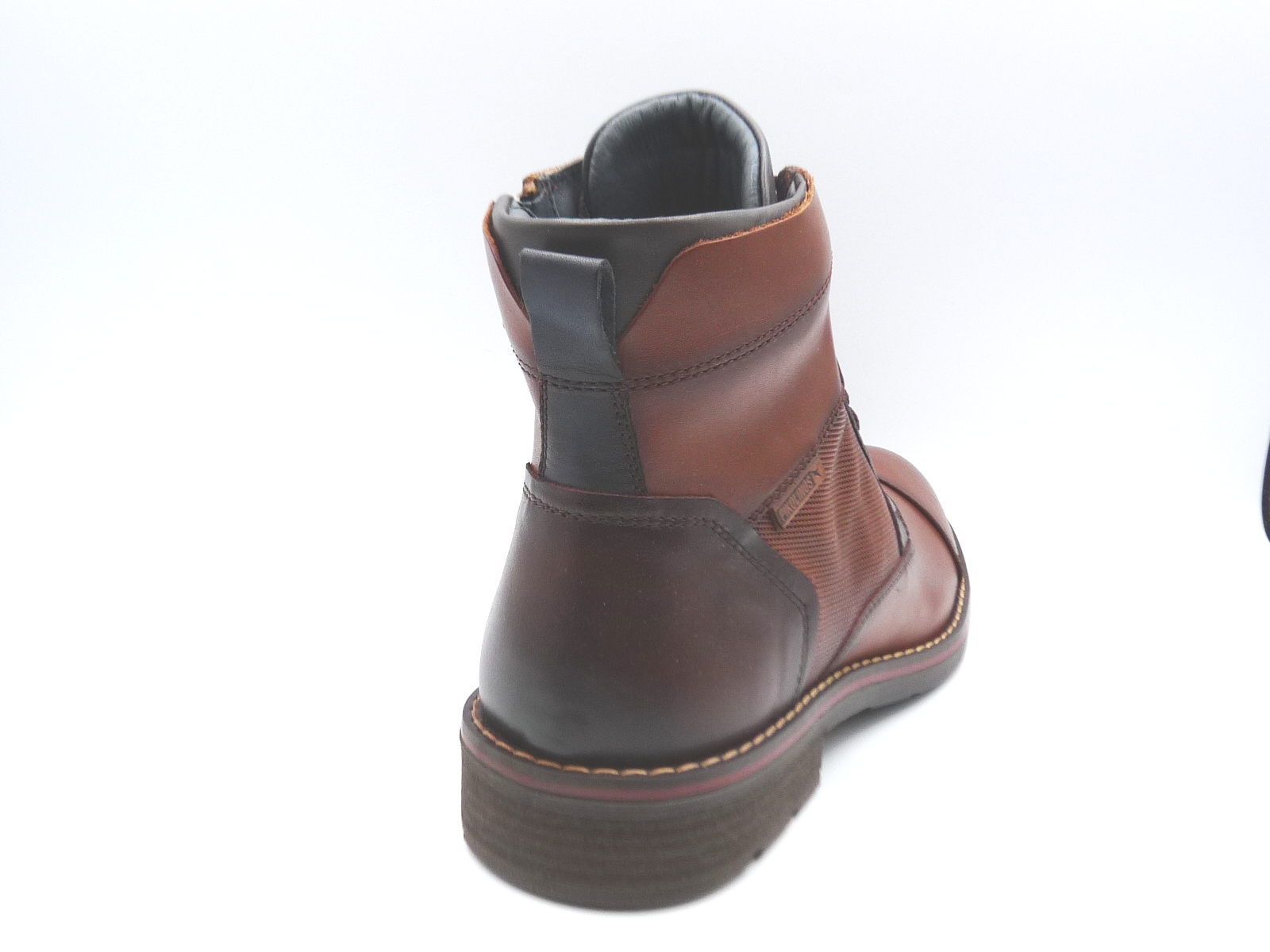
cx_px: 635
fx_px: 1321
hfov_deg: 51.4
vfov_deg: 39.7
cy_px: 476
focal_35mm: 36
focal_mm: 4.8
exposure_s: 1/125
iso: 100
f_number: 4
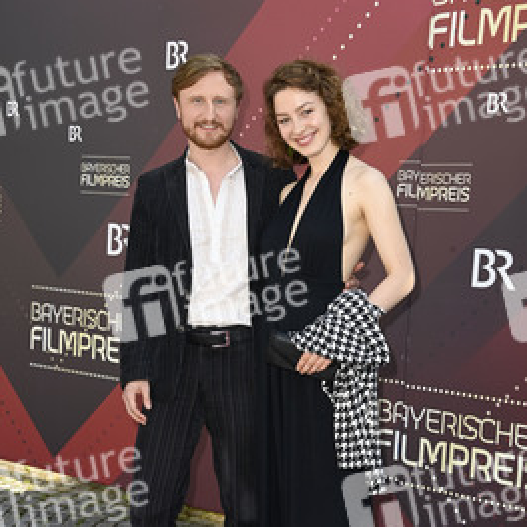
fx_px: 1154
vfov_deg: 25.4
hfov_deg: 25.7
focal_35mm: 67
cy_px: 395
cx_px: 264
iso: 400
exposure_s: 1/250
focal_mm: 52
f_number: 7.1
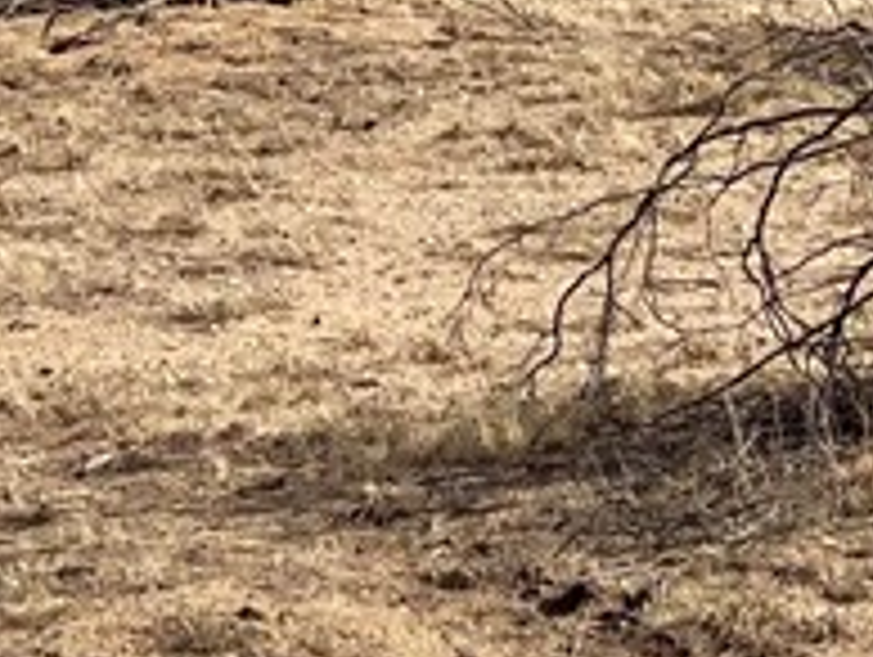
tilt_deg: -3.1
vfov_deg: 4.4
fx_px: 8510
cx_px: 837
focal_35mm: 337
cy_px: -302
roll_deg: +3.9
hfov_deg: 5.9
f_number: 2.2
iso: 32
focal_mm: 7.5
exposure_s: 1/2597
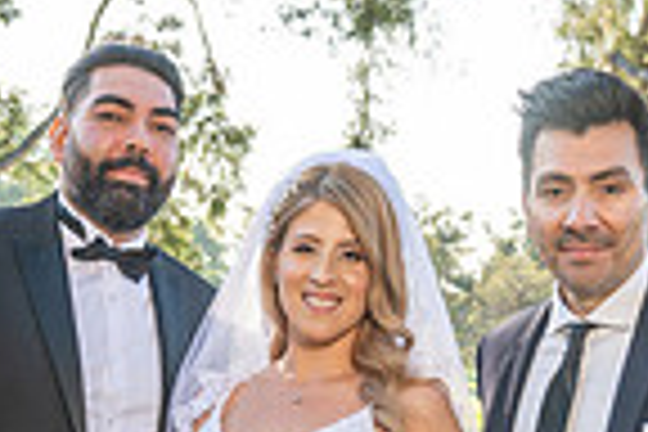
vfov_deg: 9.3
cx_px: 326
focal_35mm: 142
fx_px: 2556
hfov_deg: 14.4
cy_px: 715
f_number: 5.6
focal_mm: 34
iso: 200
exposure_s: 1/200
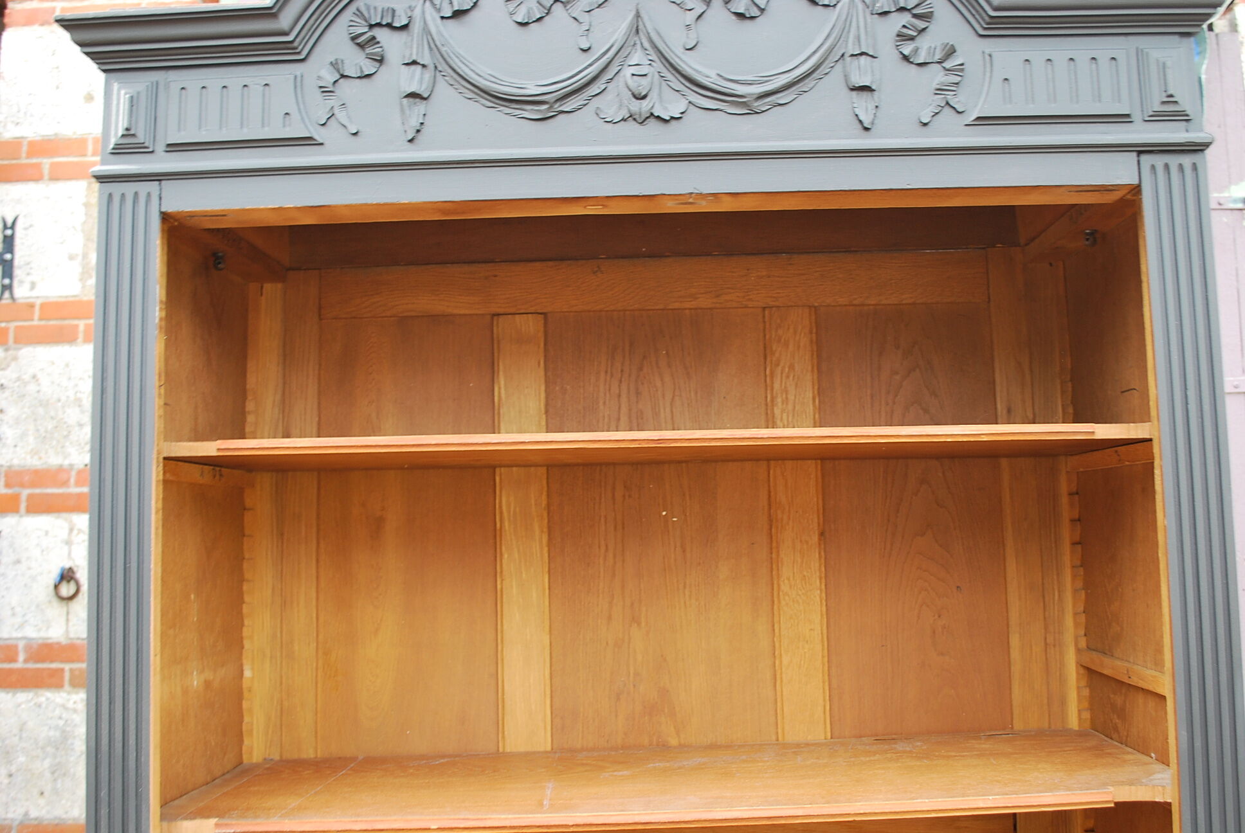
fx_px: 1143
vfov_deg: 40.1
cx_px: 622
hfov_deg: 57.2
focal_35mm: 33
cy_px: 416
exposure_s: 1/80
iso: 200
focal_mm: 22
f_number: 4.5
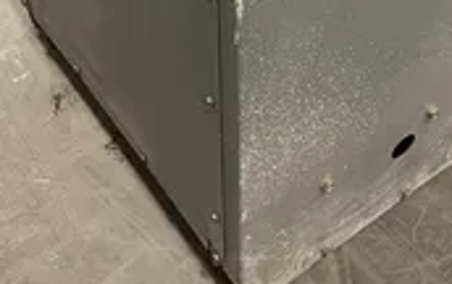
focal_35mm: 64
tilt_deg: -41.1
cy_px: -45
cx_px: 255
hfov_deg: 31.9
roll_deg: -1.5
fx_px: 789
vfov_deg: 19.4
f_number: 1.6
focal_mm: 4.2
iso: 400
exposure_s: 1/60
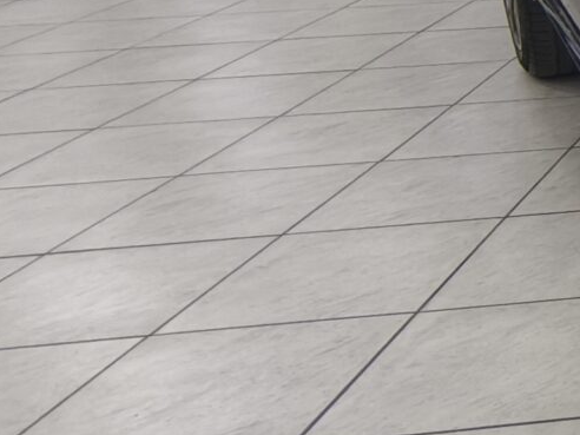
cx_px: 1259
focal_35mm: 78
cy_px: 87
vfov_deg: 18.7
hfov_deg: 16.5
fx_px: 1307
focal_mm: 1.91
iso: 200
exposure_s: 1/33.3
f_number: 2.2
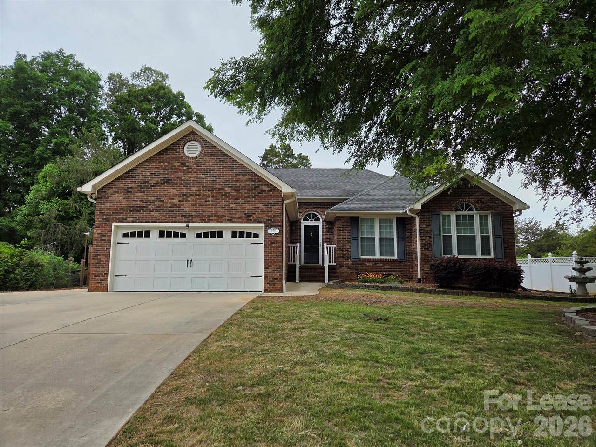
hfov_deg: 73.9
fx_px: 396
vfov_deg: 58.9
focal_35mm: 23
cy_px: 224
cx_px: 298
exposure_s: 1/1563
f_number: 1.8
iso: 80
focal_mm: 5.4
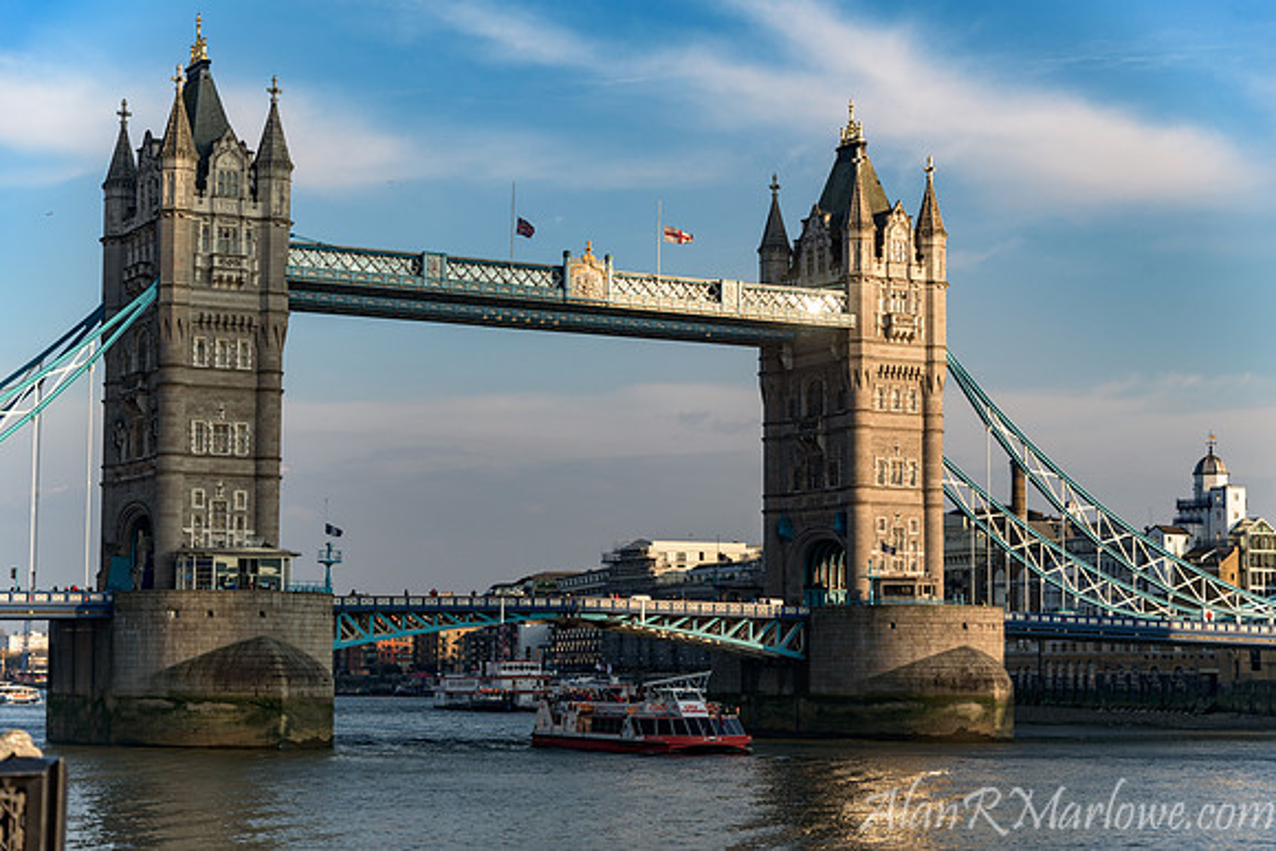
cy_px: 426
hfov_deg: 30.5
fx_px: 2340
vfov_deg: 20.6
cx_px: 638
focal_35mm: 66
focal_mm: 66
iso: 100
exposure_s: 1/320
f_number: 4
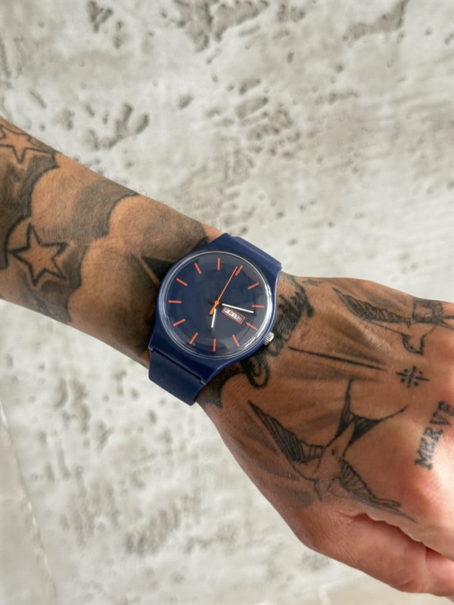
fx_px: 839
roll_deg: -0.1
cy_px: 302
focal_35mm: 48
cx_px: 227
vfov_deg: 39.7
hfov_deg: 30.3
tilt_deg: -44.3
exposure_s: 1/60
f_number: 1.78
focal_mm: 6.76
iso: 200
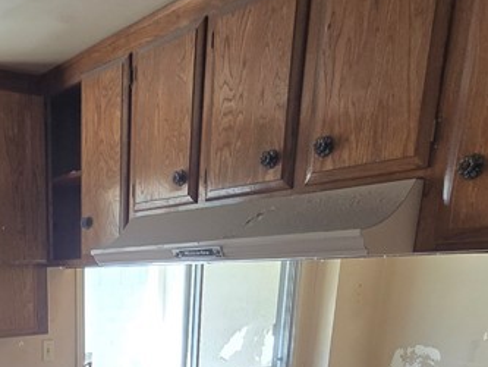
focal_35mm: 40
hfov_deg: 42.3
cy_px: 470
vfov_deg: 29.4
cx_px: 35
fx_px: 564
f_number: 2.2
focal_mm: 2.2
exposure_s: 1/60
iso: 100
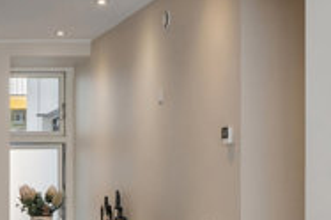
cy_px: 298
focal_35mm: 116
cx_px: -159
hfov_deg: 16.2
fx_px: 1064
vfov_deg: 11.4
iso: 200
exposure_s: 1/125
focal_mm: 13
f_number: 8
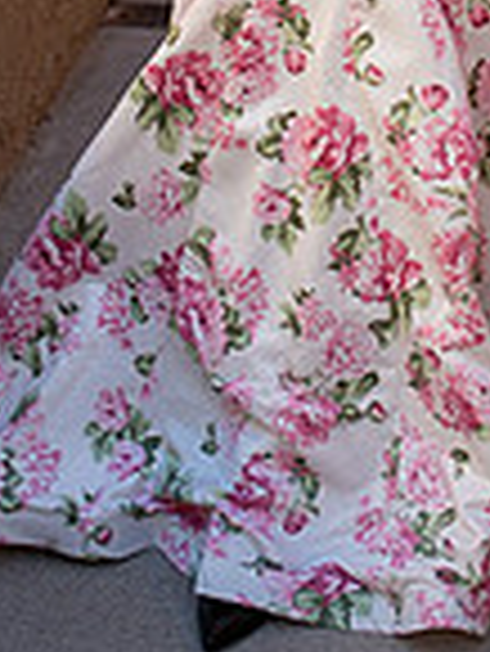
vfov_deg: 17.2
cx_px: 312
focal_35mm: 104
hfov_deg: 14.2
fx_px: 1960
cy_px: -301
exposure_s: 1/640
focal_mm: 35
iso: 100
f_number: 2
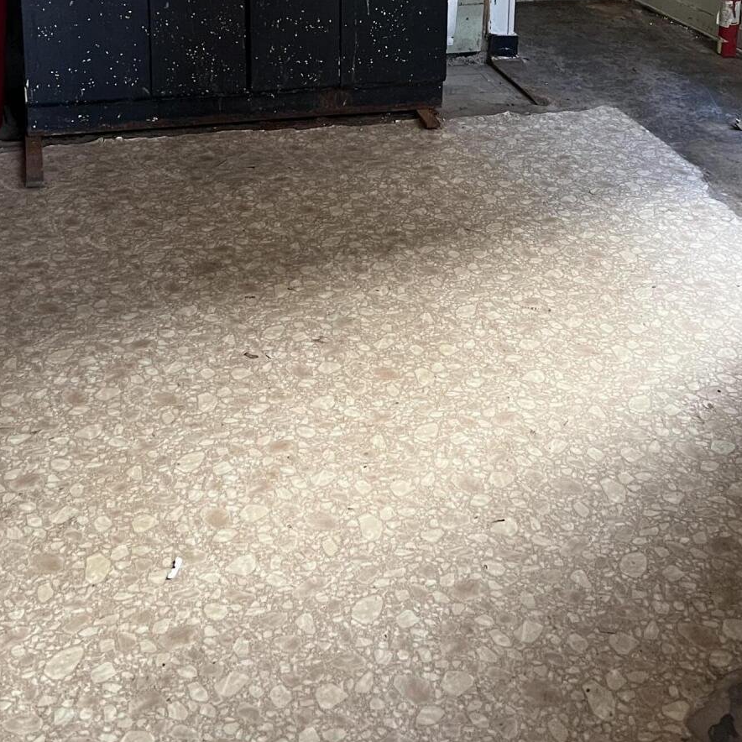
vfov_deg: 30.8
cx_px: 426
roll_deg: -1.5
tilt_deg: -13.8
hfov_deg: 32.7
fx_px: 1261
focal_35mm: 52
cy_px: 26
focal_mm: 5.7
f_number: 1.5
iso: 250
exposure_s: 1/60
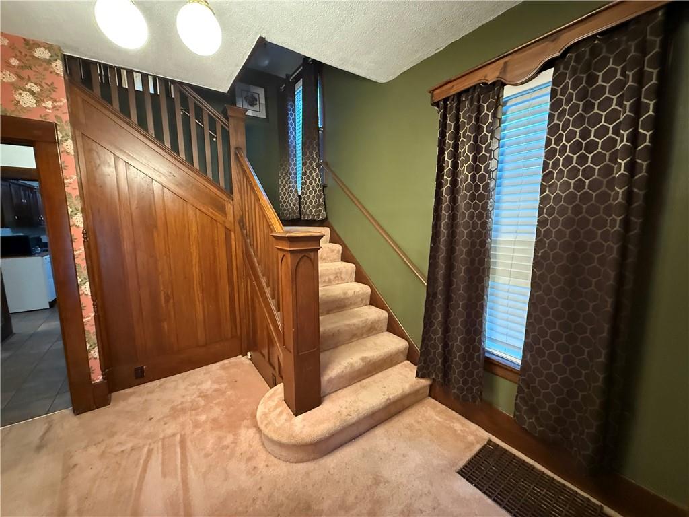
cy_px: 258
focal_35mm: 14
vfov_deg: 85.7
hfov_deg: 102.1
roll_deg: +0.5
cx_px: 344
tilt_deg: -7.3
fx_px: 279
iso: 1250
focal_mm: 2.22
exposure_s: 1/40
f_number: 2.2
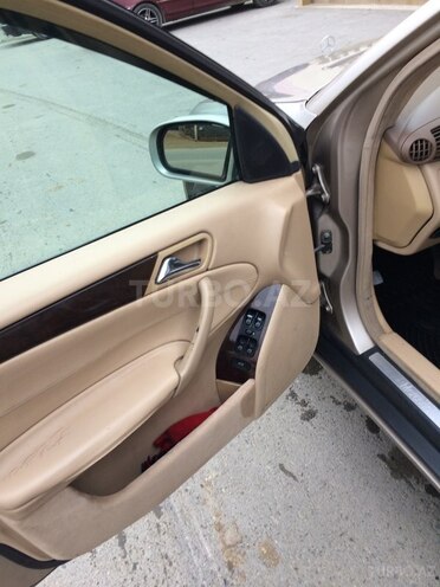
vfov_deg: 61.7
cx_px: 220
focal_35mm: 29
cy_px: 294
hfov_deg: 48.2
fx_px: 491
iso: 50
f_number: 2.2
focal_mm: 4.15
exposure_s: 1/100
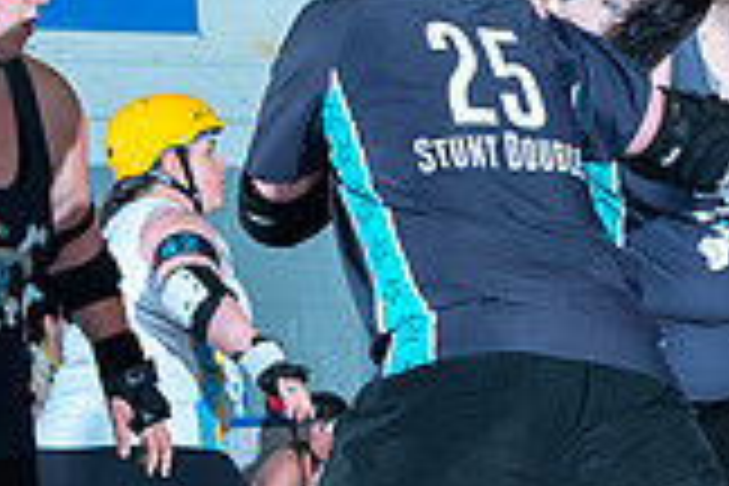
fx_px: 6560
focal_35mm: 324
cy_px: 400
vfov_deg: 4.2
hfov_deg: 6.3
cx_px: 713
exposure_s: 1/160
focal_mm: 82
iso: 800
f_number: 7.1
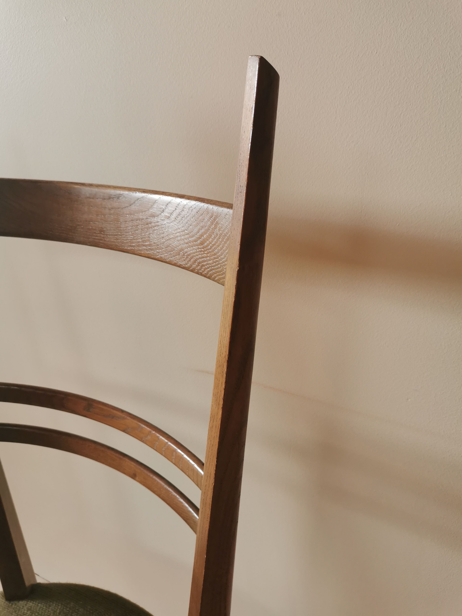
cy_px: 308
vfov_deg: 65.3
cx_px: 231
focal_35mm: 27
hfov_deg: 51.4
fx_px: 480
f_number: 1.8
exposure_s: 1/100
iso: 125
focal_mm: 5.58
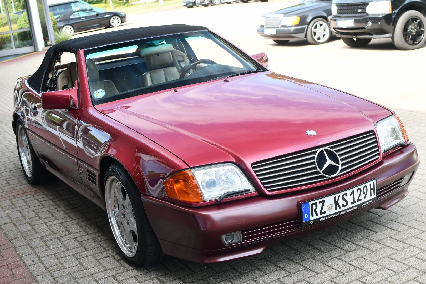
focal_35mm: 52
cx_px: 213
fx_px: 615
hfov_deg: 38.2
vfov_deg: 26.0
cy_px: 142
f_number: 4.5
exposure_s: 1/250
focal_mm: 35
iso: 400
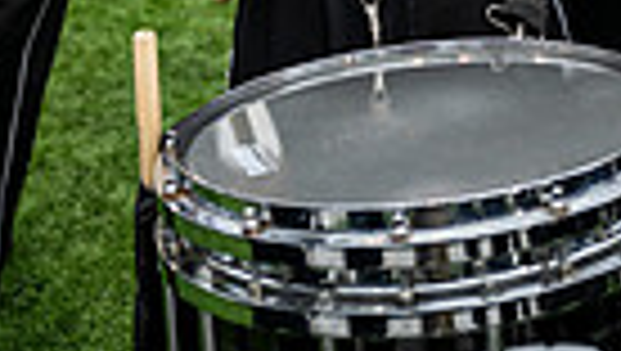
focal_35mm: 82
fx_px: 1352
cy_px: -504
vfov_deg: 11.9
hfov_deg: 25.8
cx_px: 405
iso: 100
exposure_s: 1/500
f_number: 2.8
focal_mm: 24
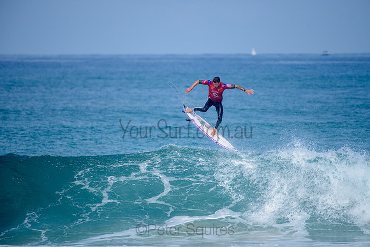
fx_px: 5613
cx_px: 195
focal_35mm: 546
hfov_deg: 3.8
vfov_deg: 2.5
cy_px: 117
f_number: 5.6
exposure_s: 1/2000
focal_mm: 500
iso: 180
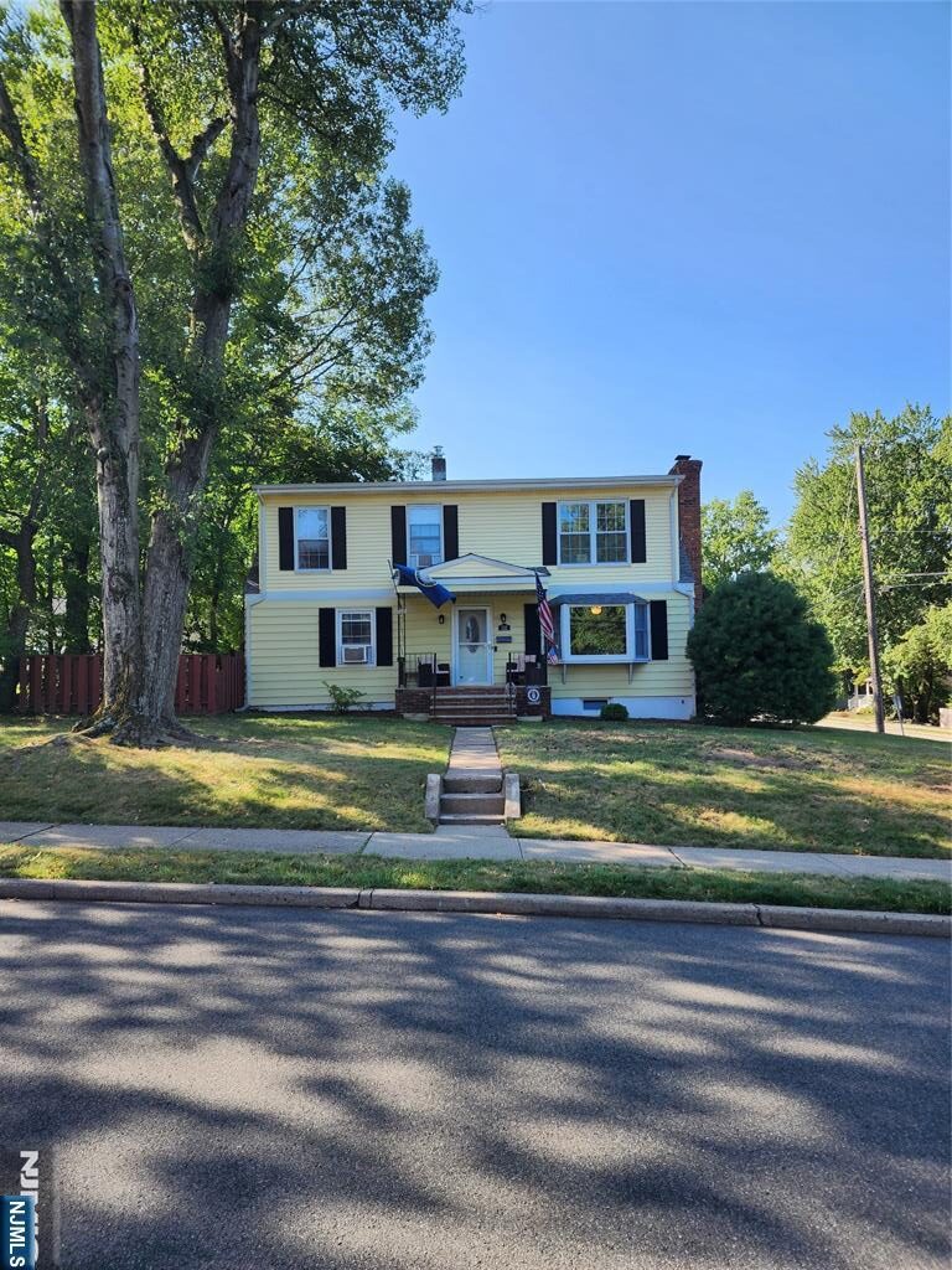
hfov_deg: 58.9
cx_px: 476
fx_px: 843
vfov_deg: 73.9
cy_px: 635
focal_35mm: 23
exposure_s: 1/377
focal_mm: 6.4
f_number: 1.8
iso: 12
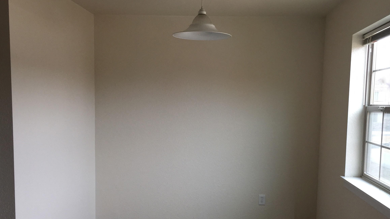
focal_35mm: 38
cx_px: 210
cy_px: 143
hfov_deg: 52.7
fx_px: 393
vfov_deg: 31.0
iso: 50
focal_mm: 4.15
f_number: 2.2
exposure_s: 1/120
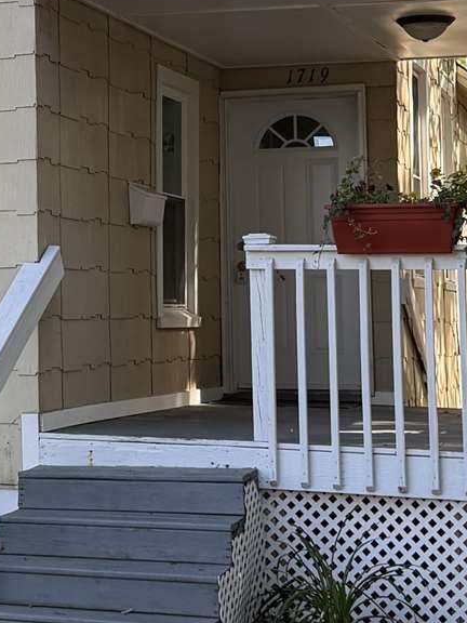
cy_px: 157
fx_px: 1727
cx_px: -9
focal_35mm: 96
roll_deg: +0.3
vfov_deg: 20.3
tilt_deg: +4.7
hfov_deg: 15.1
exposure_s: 1/627
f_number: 1.78
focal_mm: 6.76
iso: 100
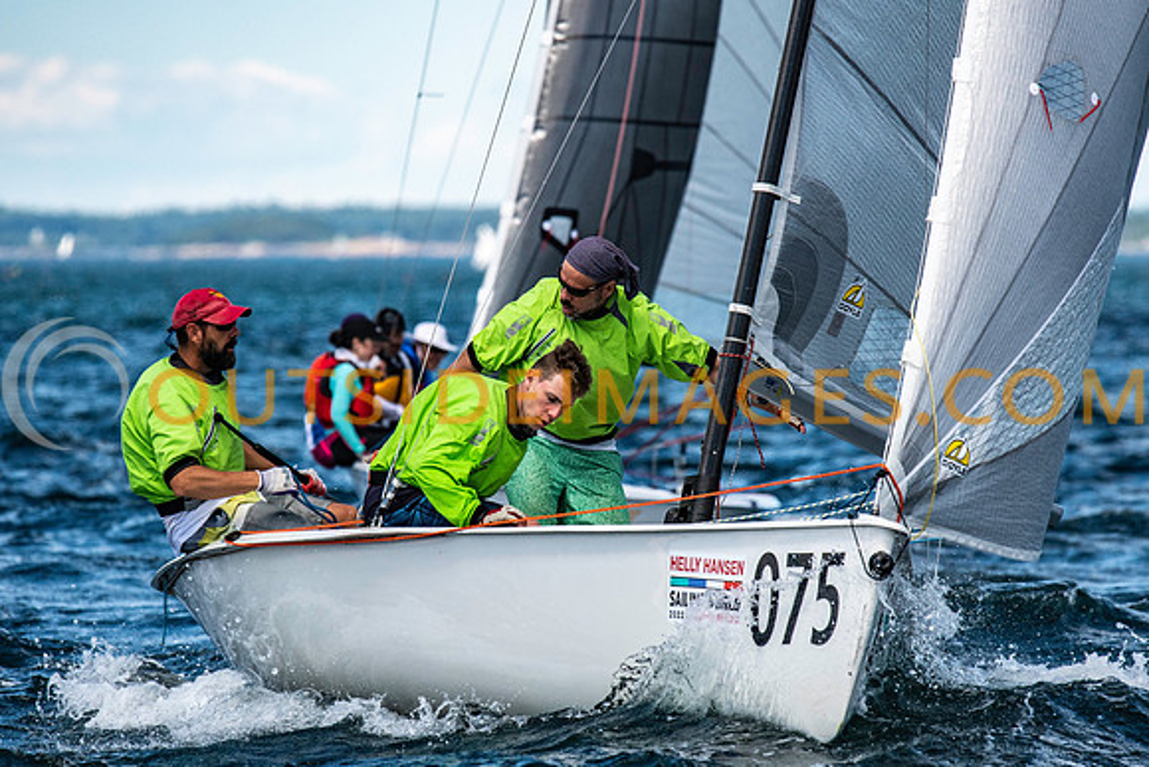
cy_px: 384
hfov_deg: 4.6
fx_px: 14365
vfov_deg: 3.1
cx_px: 574
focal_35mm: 450
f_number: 5
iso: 500
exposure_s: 1/4000
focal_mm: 300
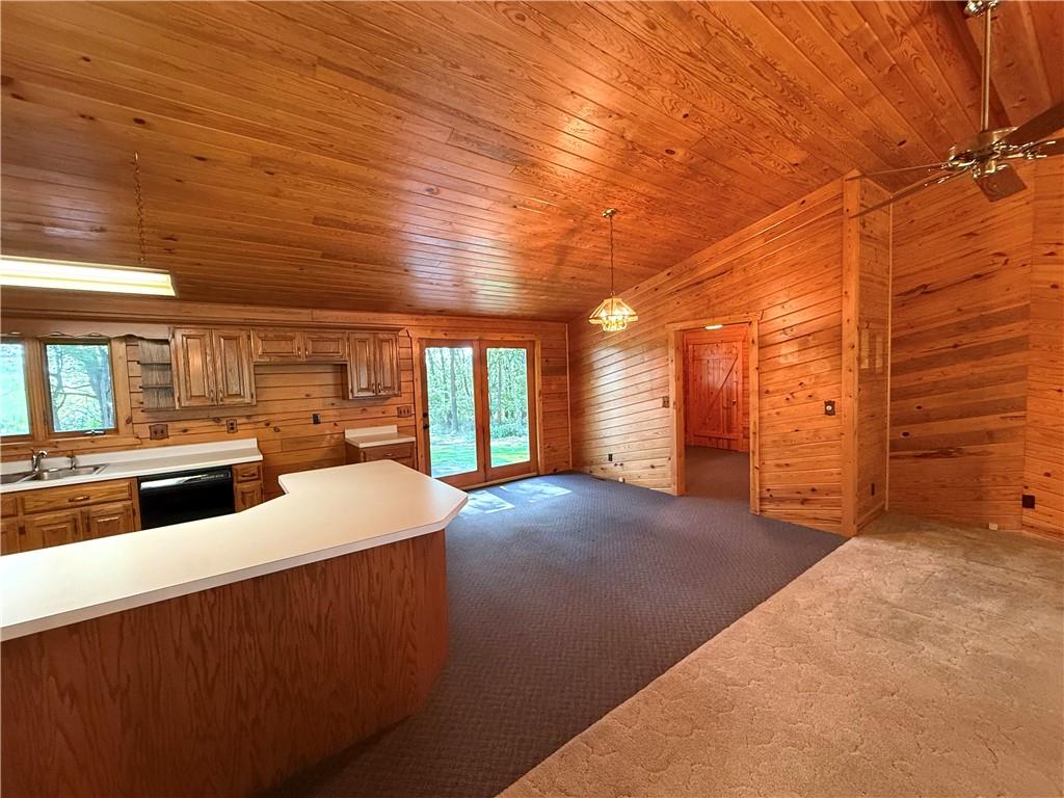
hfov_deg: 102.1
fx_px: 430
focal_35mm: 14
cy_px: 399
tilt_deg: -2.6
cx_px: 532
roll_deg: +1.5
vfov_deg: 85.7
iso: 400
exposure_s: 1/60
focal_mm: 2.22
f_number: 2.2
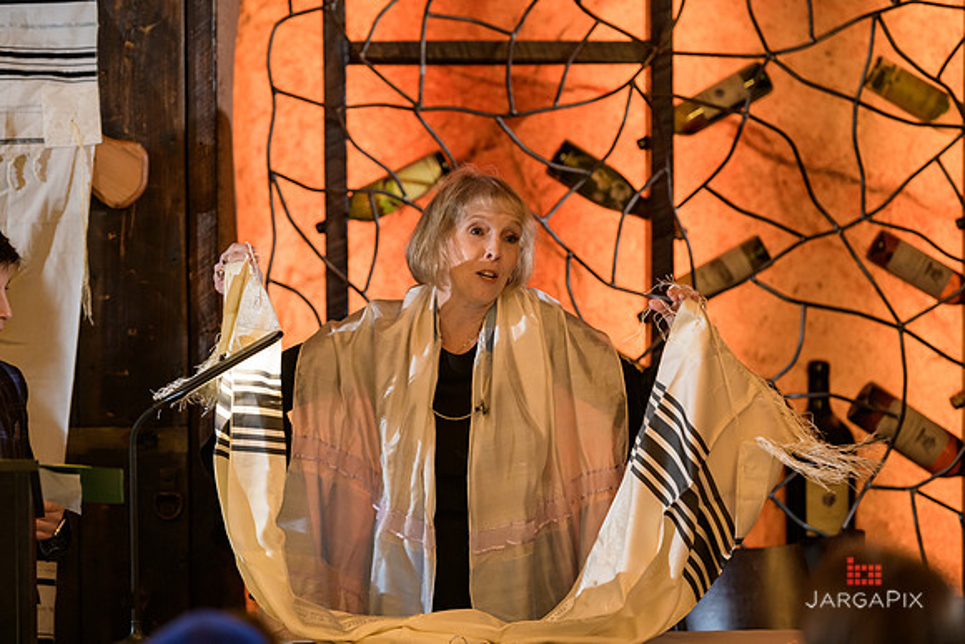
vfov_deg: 8.9
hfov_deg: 13.2
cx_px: 482
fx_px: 4156
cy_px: 322
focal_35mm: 155
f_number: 3.2
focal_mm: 155
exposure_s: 1/125
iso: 1600
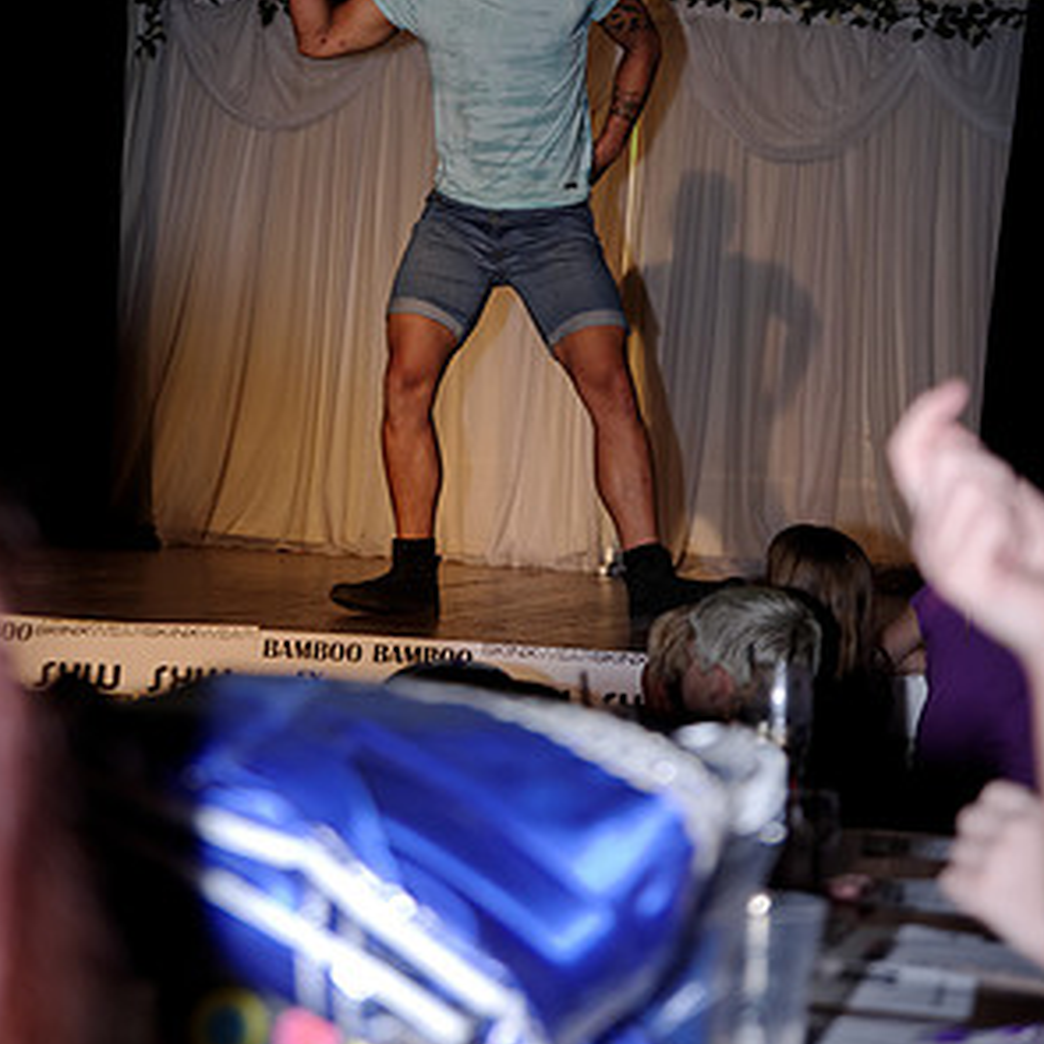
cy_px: 255
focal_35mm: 97
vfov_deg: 17.8
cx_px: 522
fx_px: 3310
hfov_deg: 17.9
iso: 200
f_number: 2.8
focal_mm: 50
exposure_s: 1/180
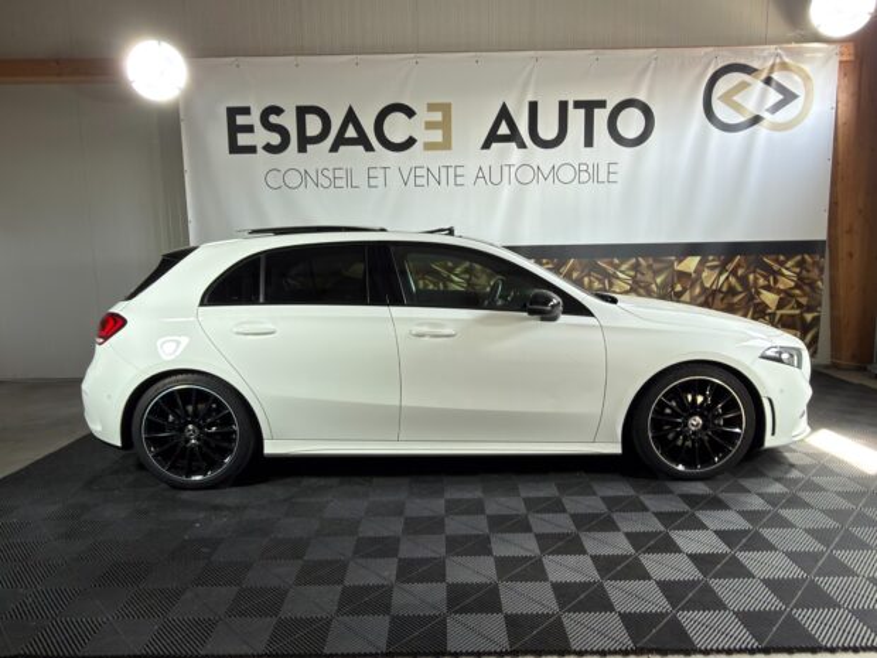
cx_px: 438
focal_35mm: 23
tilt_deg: -7.6
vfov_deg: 58.9
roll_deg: +1.1
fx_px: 583
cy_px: 329
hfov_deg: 73.9
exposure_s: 1/25
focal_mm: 2.22
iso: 50
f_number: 2.2
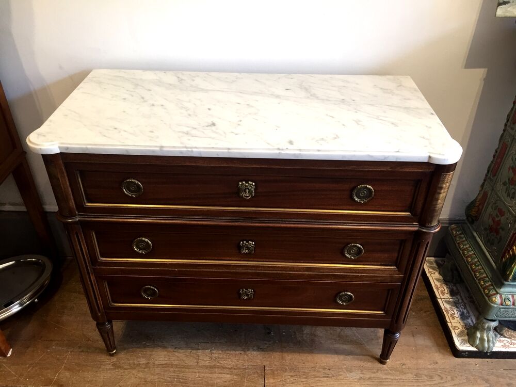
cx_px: 258
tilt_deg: -34.9
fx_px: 432
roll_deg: +0.6
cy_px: 194
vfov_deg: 48.2
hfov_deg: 61.7
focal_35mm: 29
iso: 64
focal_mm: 4.15
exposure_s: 1/33
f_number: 2.2
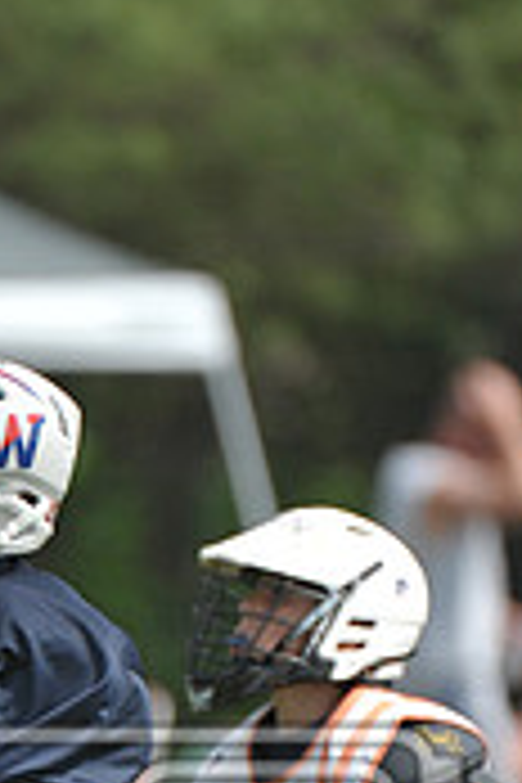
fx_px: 29034
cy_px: 936
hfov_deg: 1.0
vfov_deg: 1.5
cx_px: -198
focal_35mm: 1335
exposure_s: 1/3200
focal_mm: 400
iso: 640
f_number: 4
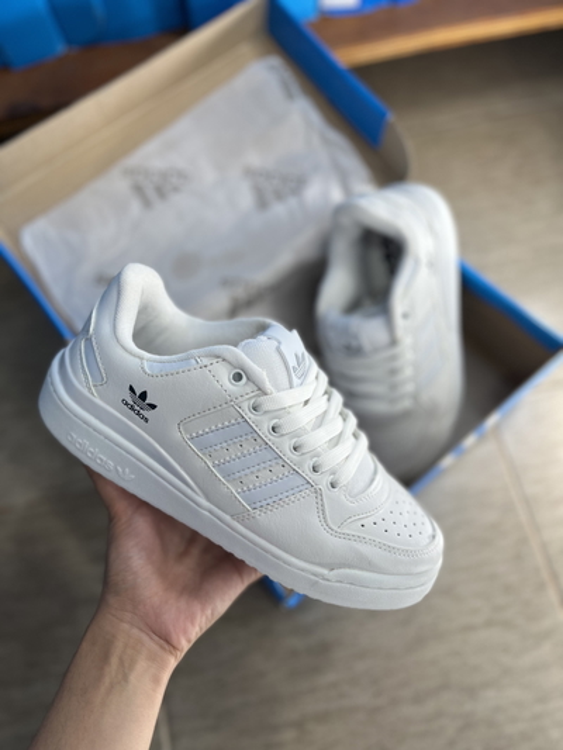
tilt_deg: -68.0
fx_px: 564
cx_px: 282
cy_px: 375
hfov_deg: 53.1
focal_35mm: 26
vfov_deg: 67.3
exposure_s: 1/120
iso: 32
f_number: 1.6
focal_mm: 5.1
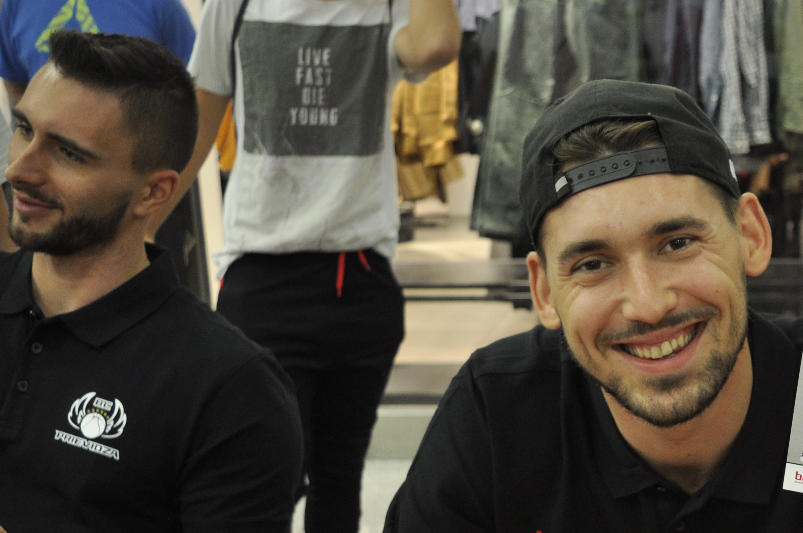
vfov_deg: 20.2
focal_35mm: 66
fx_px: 1469
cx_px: 737
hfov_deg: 29.2
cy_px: 474
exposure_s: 1/40
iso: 500
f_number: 3.8
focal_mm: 23
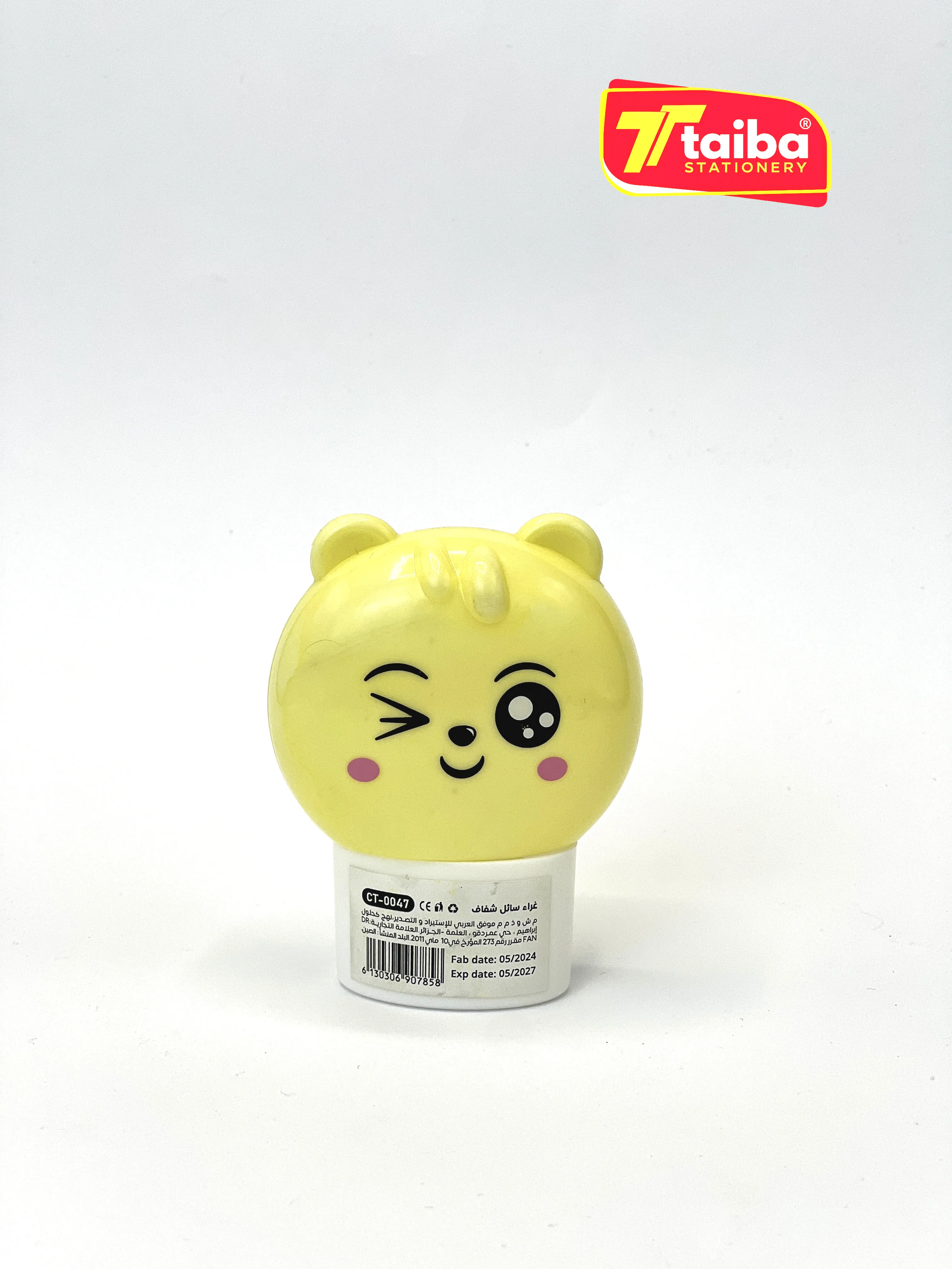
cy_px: 634
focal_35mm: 77
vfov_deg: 25.3
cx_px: 476
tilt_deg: -10.3
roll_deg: -0.3
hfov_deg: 19.1
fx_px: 2824
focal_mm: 9
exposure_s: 1/405
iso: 32
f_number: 2.8
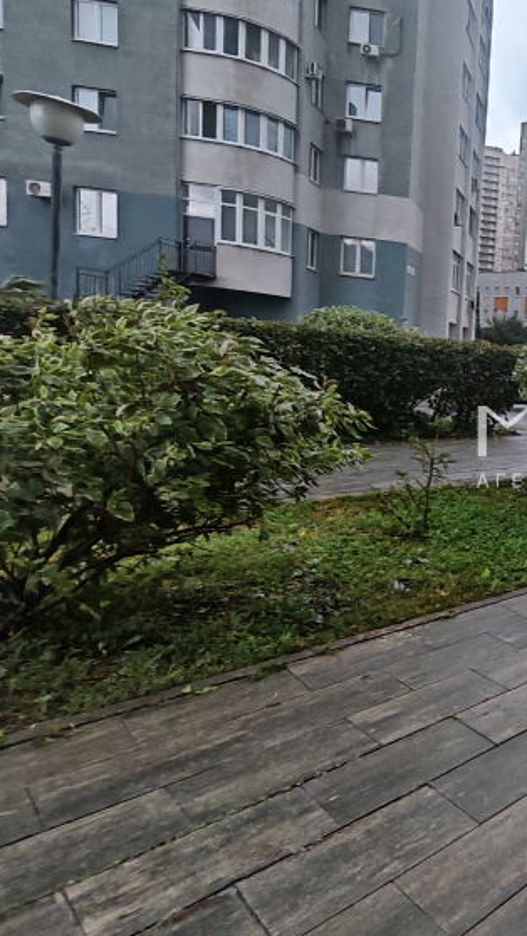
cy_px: 450
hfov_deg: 34.4
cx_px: 680
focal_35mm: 24
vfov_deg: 76.3
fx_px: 596
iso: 50
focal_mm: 1.82
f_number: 2
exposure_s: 1/150
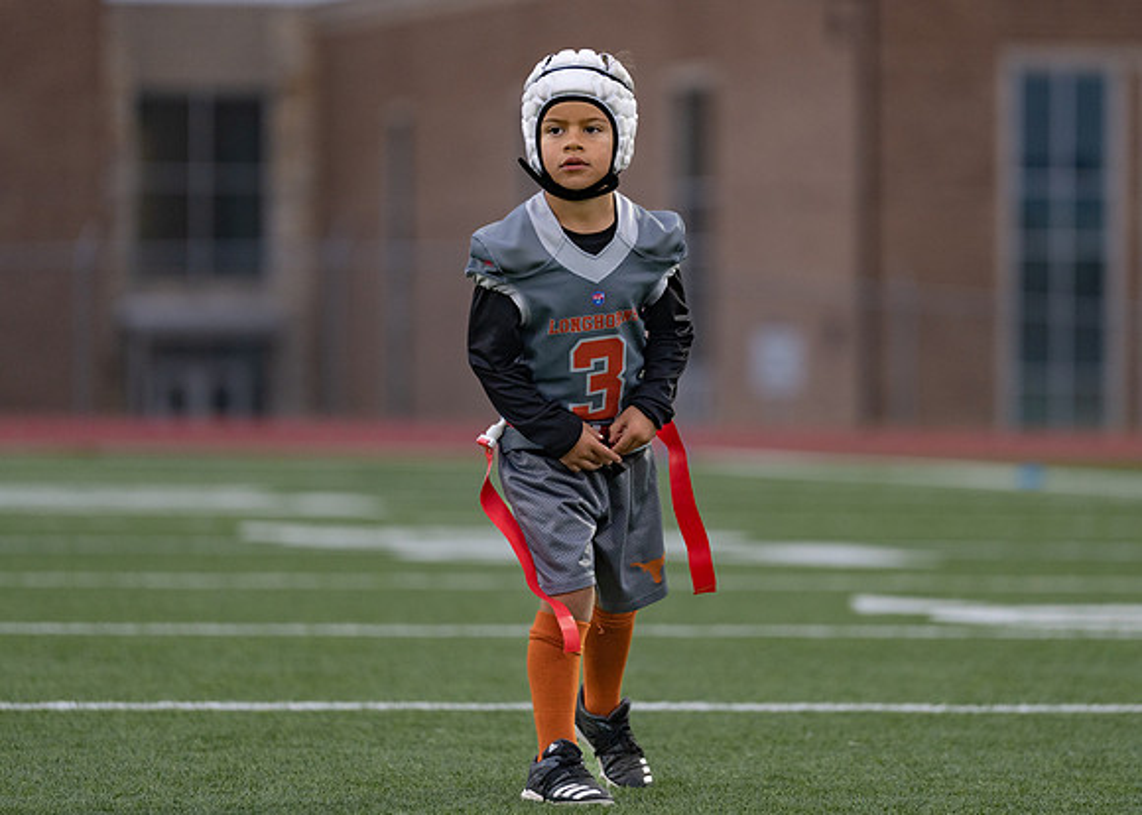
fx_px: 8275
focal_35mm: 255
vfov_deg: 5.6
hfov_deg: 7.9
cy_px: 336
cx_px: 643
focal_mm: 200
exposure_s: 1/1000
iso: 800
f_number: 2.8
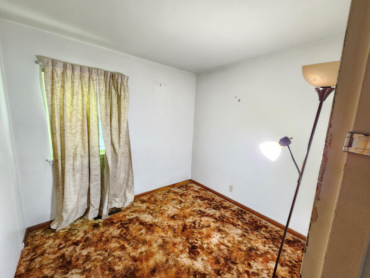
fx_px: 139
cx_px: 185
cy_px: 139
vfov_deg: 89.9
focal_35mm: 13
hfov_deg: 106.2
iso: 640
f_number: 2.2
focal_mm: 2.2
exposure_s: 1/24
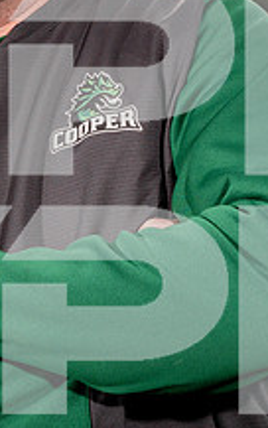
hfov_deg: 8.0
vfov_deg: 12.9
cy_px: 104
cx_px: -56
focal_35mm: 162
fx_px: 1889
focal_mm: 51
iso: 100
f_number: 11
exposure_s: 1/125
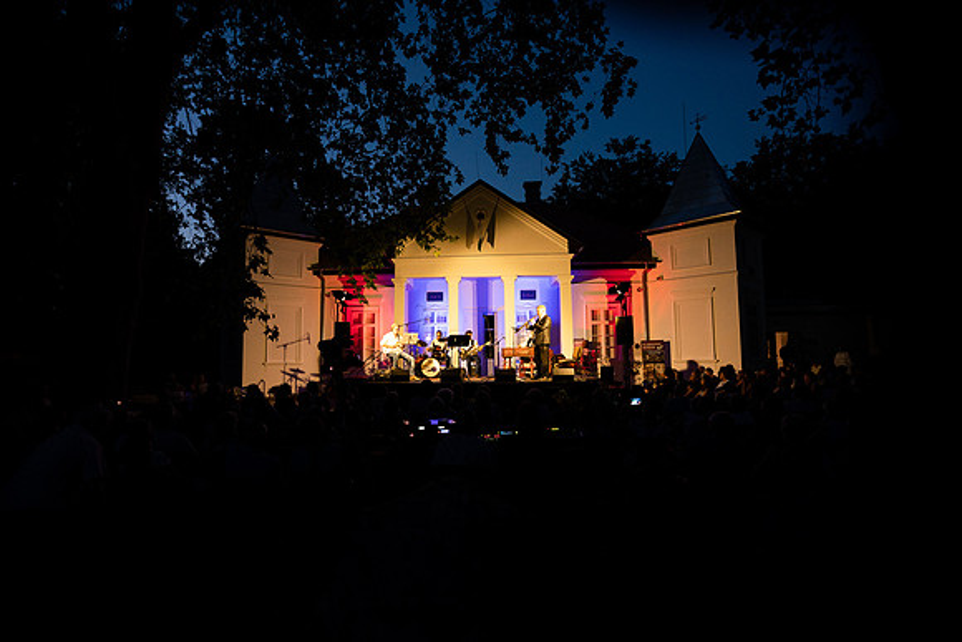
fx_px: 480
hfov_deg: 89.9
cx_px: 435
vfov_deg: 67.5
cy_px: 317
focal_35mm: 18
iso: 1250
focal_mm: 16
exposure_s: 1/200
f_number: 2.5
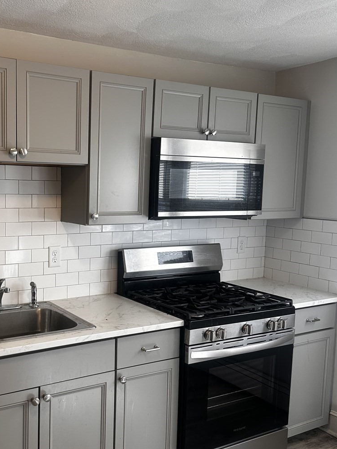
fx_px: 480
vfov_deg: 50.1
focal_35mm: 37
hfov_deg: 37.8
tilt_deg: -5.6
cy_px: 238
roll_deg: -2.0
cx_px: 89
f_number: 1.78
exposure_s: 1/120
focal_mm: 6.86
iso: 80
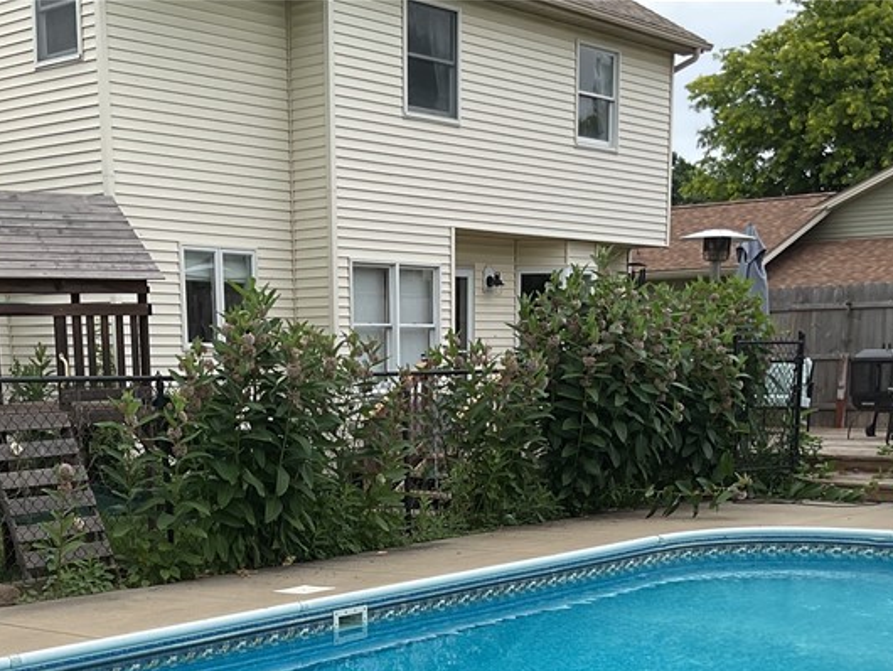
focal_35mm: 56
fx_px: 1445
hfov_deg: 34.3
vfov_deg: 25.1
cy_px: 646
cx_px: 416
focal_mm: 3
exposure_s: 1/816
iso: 16
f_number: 1.8
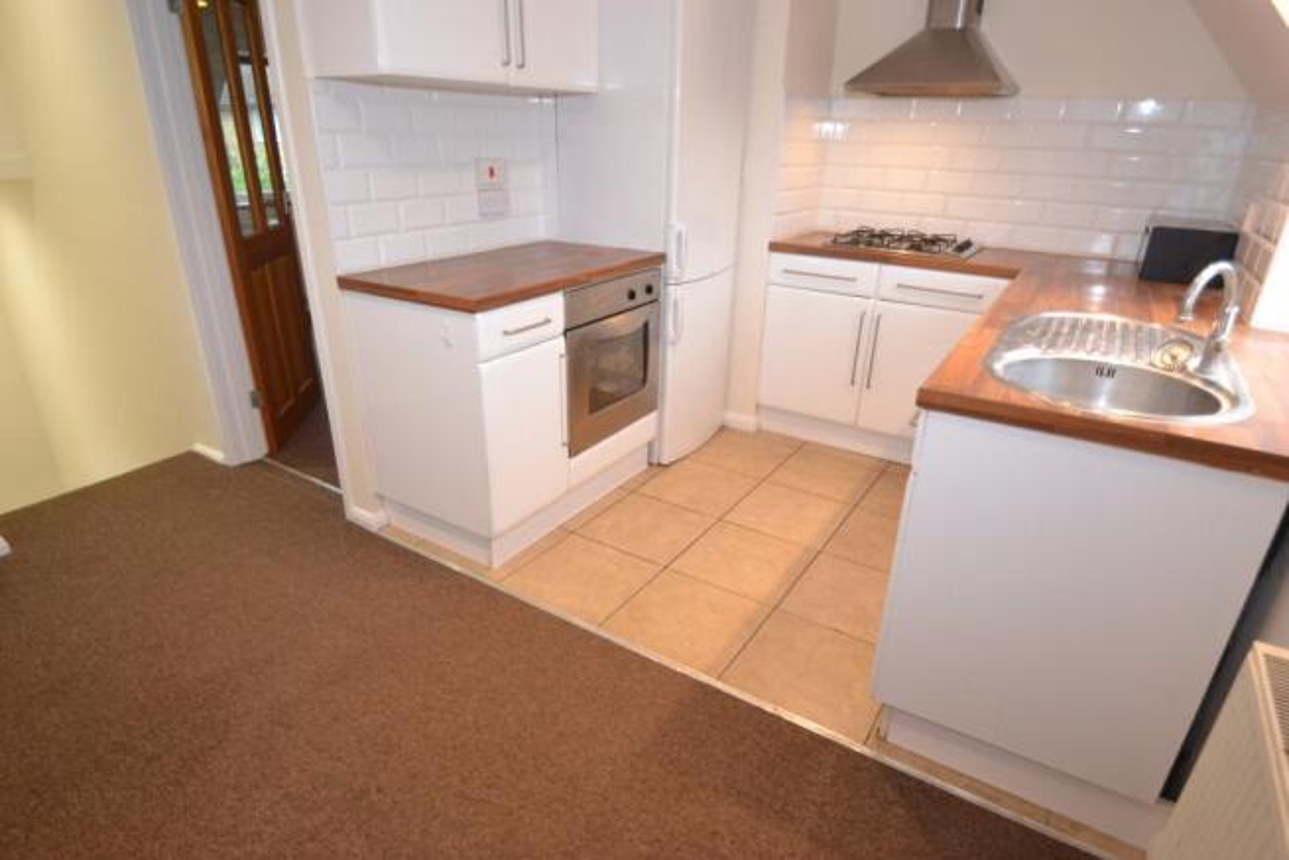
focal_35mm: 18
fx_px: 645
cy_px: 430
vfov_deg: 67.4
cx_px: 644
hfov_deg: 90.0
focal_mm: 12
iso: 900
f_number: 3.8
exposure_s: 1/60
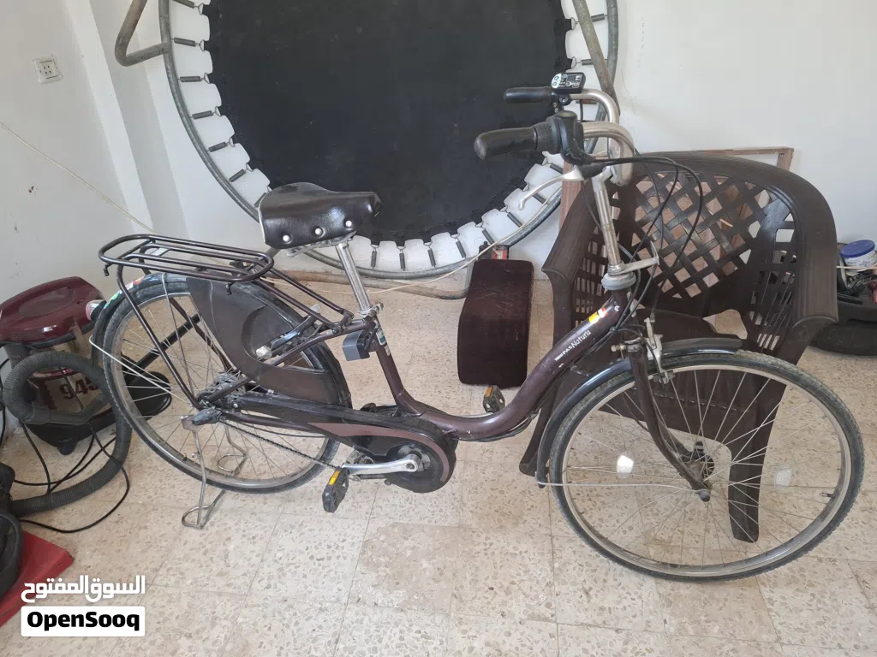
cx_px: 438
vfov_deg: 58.9
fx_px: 583
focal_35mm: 23
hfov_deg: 73.9
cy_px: 328
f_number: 1.8
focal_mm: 5.54
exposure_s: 1/50
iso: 160
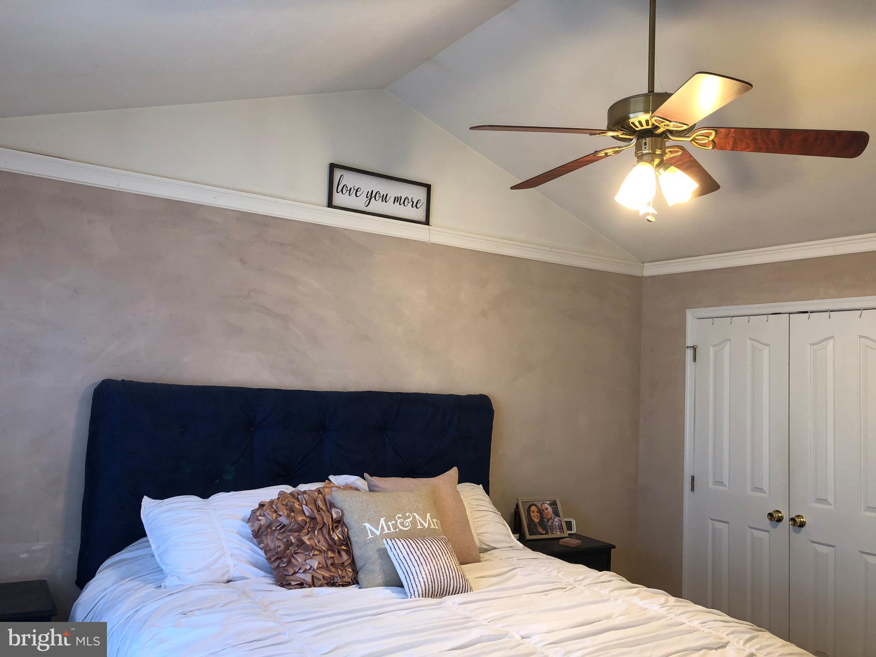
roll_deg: -2.9
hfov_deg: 63.4
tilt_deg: +3.4
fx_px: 709
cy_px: 328
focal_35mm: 28
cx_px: 438
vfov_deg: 49.7
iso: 32
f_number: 1.8
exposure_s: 1/24
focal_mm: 3.99
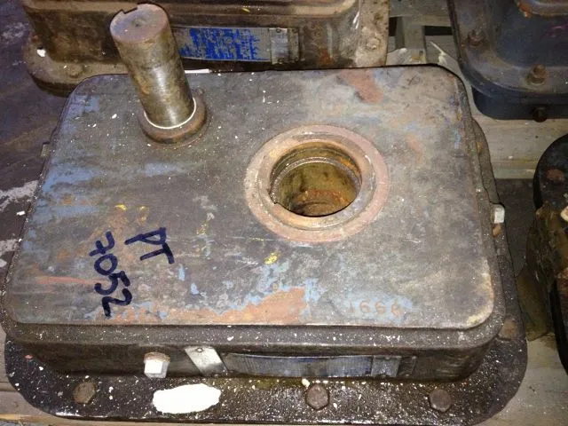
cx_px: 284
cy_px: 213
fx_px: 574
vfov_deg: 40.7
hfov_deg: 52.6
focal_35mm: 35
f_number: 2.4
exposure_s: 1/16
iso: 250
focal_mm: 4.28
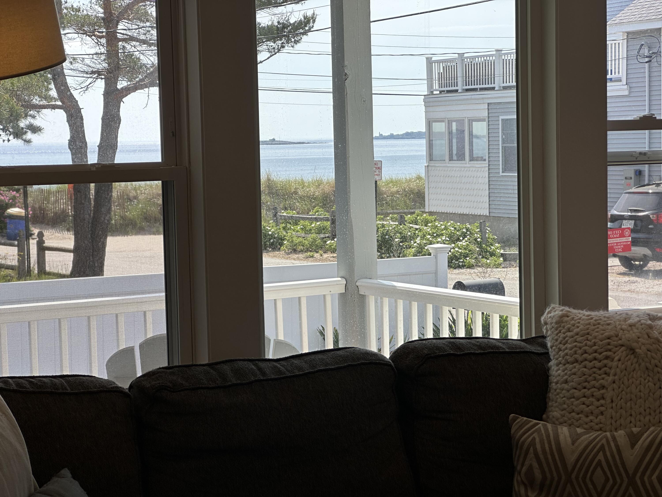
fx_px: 1473
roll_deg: +1.1
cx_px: 331
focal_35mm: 77
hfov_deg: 25.3
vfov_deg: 19.1
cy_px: 248
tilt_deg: -3.6
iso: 32
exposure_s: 1/339
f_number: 2.8
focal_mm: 9
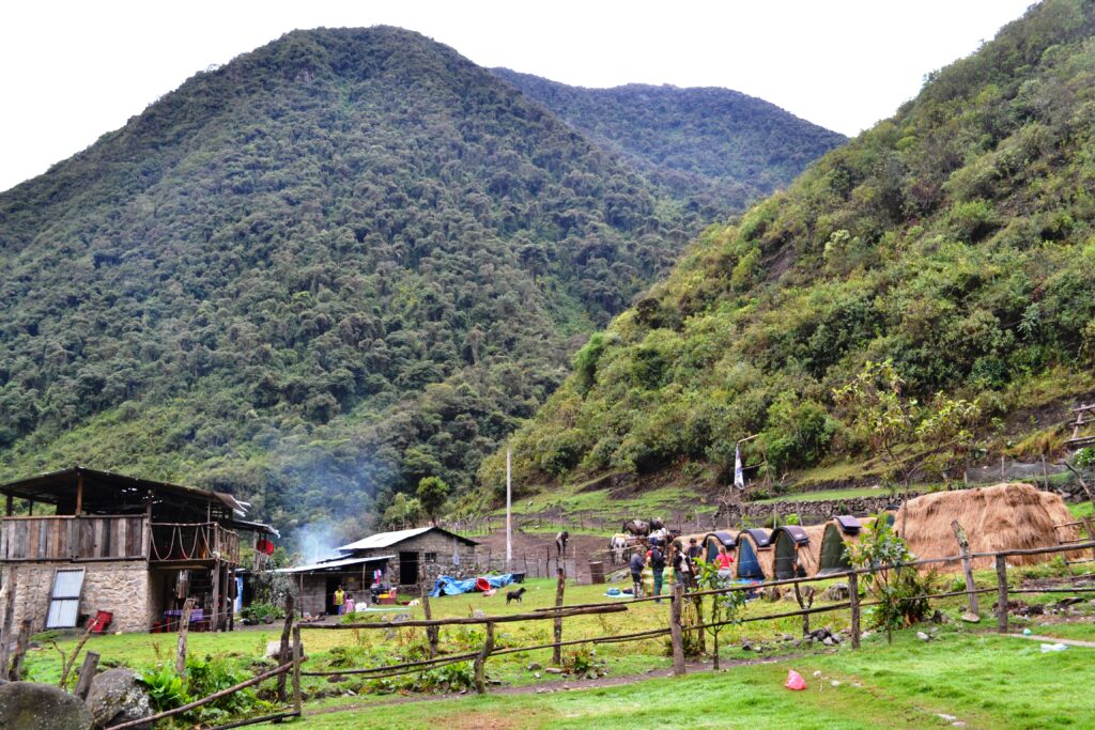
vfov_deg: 40.0
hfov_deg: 57.2
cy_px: 365
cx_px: 548
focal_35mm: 33
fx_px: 1004
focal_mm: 22
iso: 280
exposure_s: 1/60
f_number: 6.3
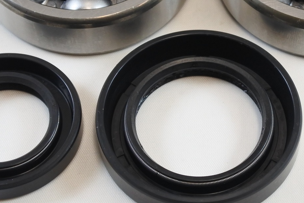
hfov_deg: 20.6
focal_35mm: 99
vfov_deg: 13.8
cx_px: 172
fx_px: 836
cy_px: 43
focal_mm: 18.4
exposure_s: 1/125
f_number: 4.5
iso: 500
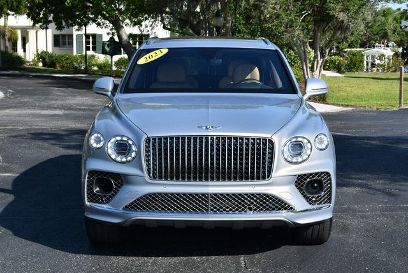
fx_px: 771
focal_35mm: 68
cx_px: 204
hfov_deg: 29.6
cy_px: 136
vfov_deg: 20.1
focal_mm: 34
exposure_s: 1/250
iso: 140
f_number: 8
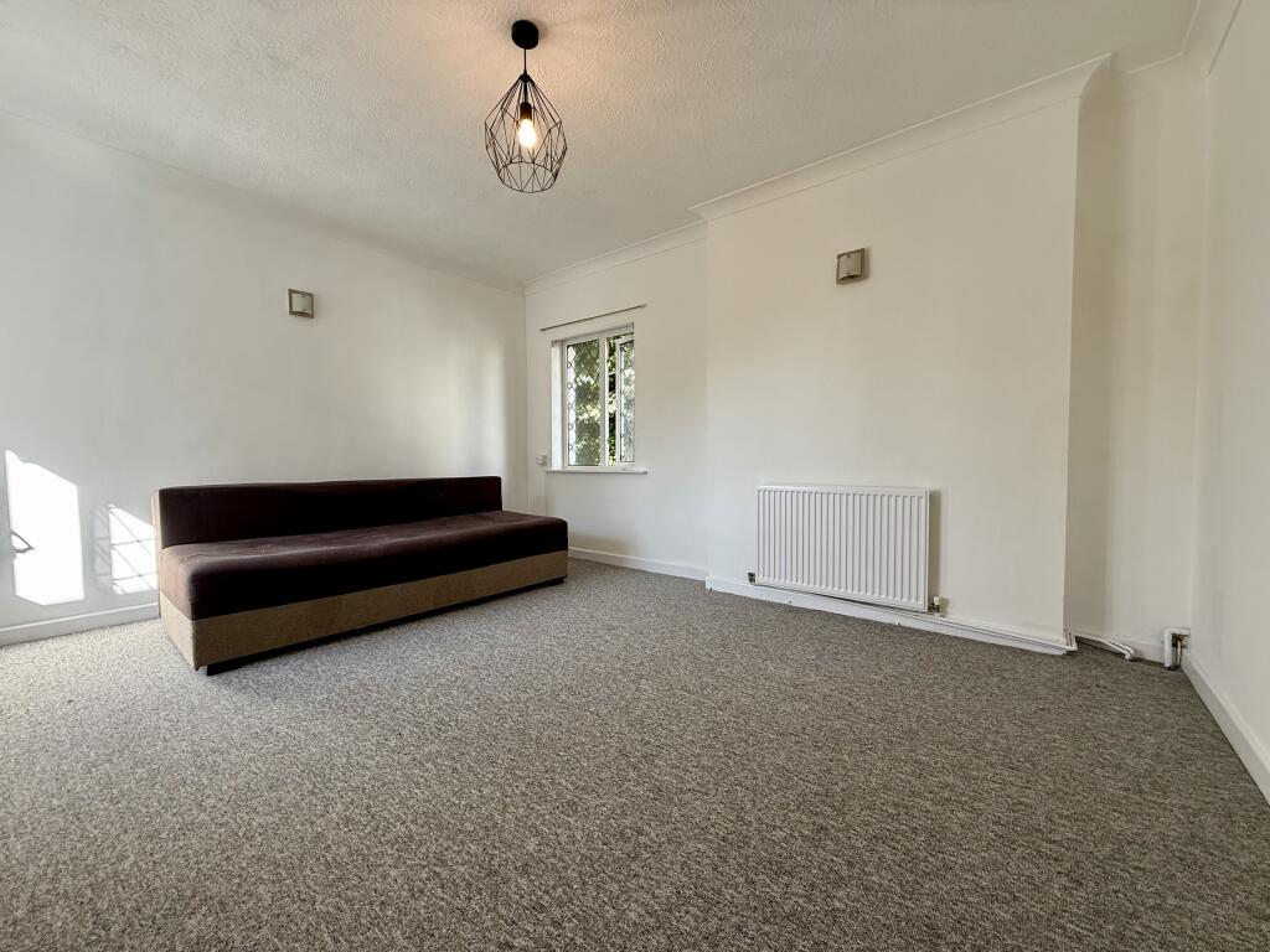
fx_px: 514
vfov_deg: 85.7
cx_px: 635
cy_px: 476
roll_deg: +0.0
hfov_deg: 102.1
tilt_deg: -2.4
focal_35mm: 14
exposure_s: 1/99
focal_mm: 2.22
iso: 80
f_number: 2.2
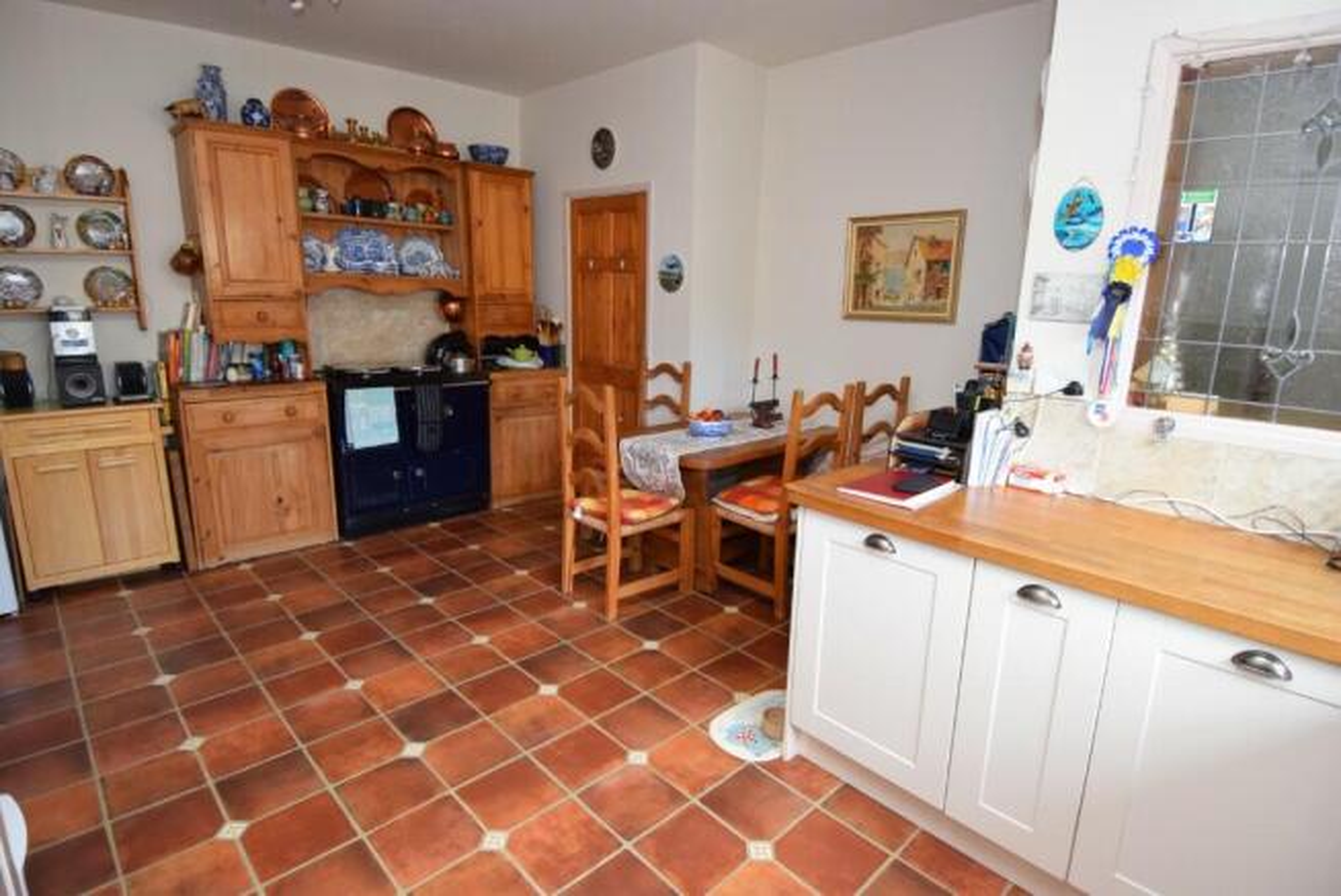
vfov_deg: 67.5
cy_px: 448
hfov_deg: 90.0
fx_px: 671
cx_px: 670
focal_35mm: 18
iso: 800
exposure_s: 1/100
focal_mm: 12
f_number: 5
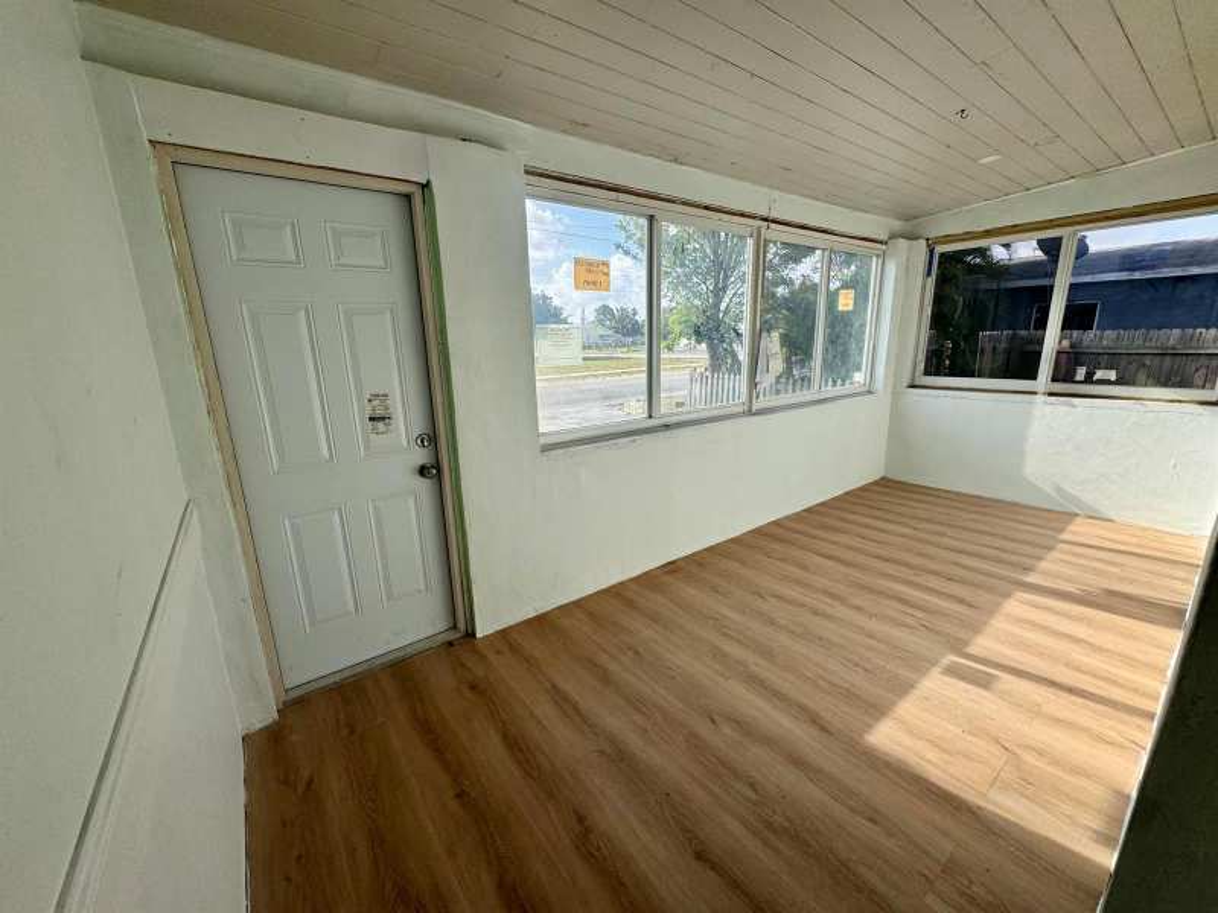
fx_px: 493
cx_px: 609
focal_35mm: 14
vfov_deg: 85.7
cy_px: 456
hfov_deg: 102.1
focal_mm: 2.22
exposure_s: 1/720
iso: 40
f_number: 2.2
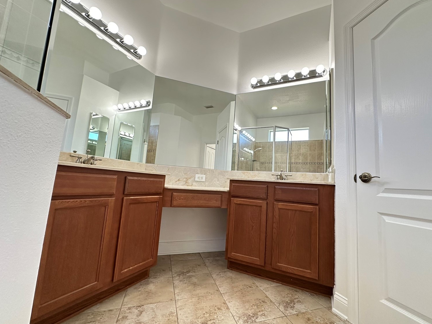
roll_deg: -3.5
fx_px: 187
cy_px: 163
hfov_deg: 98.0
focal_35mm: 15
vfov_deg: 81.8
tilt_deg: +7.1
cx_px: 229
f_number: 2.2
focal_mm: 2.22
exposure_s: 1/120
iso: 160
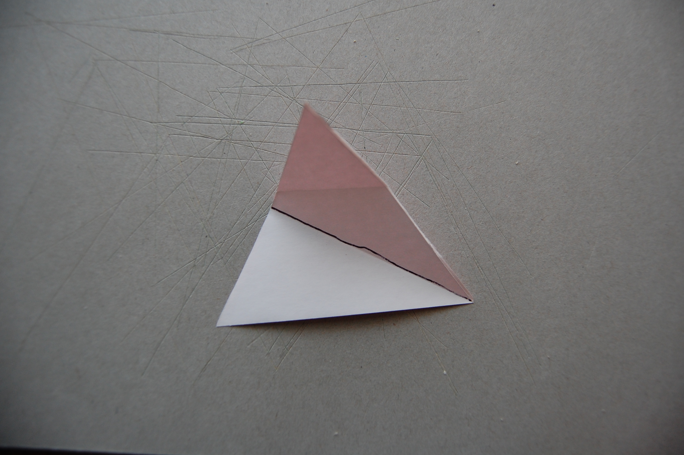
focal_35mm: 28
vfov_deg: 46.3
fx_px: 532
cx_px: 338
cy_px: 225
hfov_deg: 65.5
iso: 400
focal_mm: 18
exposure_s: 1/60
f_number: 4
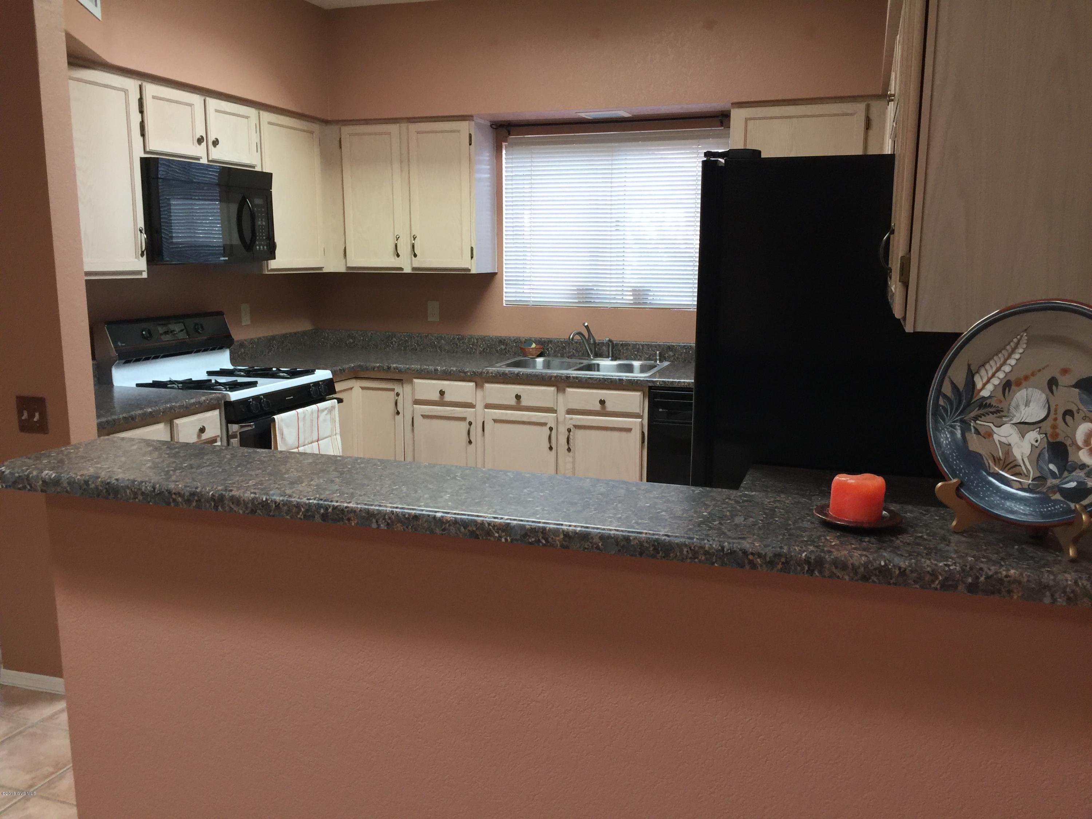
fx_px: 915
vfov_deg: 48.2
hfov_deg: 61.7
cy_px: 410
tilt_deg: -8.1
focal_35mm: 29
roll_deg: +0.0
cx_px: 546
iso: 50
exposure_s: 1/30
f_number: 2.2
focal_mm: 4.15
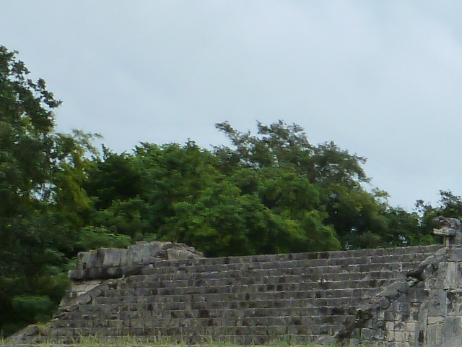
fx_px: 1281
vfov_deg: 15.1
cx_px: 915
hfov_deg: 16.1
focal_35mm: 96
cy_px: 349
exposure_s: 1/320
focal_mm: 4.3
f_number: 4
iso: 160
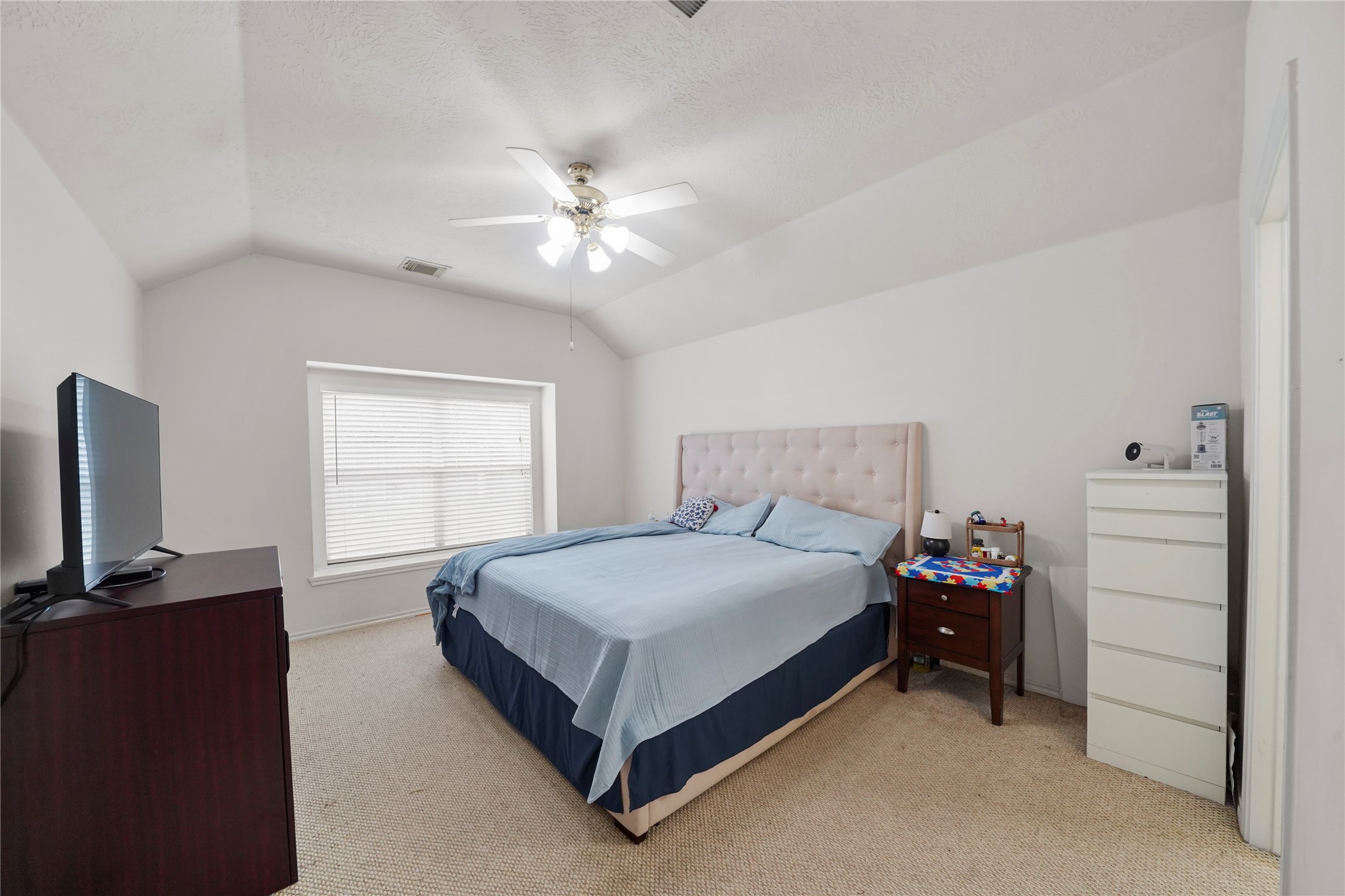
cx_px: 672
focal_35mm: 12
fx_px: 448
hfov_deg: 112.6
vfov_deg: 90.0
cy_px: 448
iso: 4000
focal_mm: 12
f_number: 8
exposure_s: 1/30
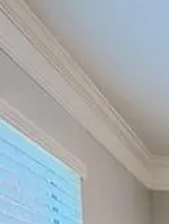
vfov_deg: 15.4
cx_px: 399
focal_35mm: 97
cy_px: 469
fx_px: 631
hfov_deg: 12.3
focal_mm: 2.22
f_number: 2.2
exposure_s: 1/60
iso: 800
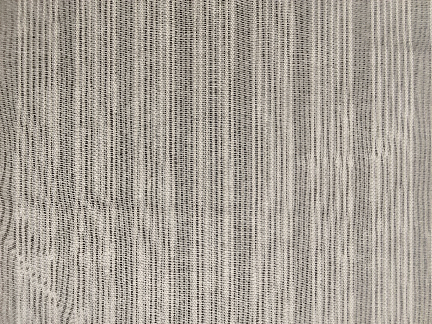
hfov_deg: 67.3
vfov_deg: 53.1
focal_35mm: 26
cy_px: 162
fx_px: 324
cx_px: 216
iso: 100
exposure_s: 1/100
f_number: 2
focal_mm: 2.78
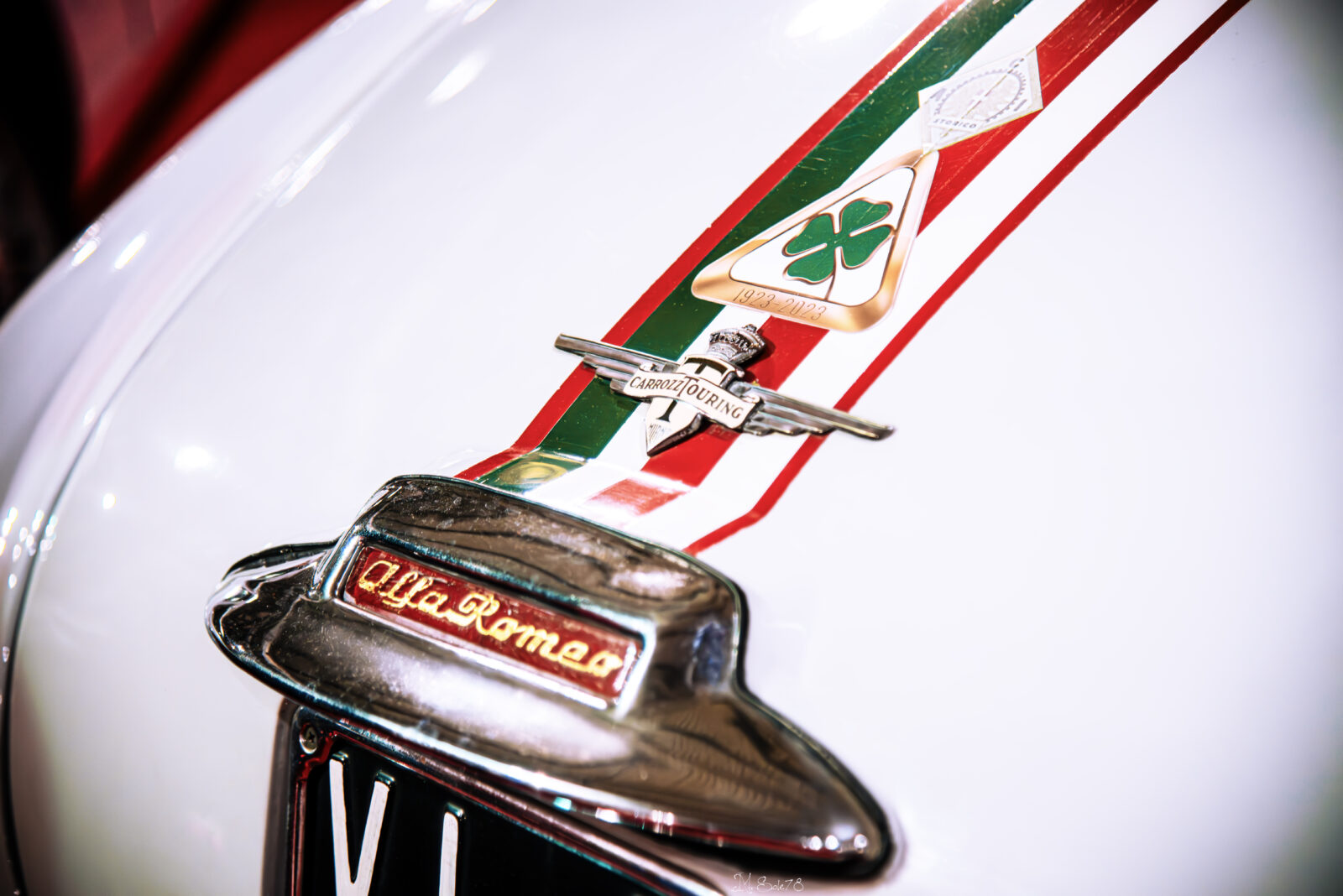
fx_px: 3209
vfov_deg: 15.9
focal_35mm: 86
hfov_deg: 23.6
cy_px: 448
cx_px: 672
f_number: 4
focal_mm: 86
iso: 2000
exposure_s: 1/80
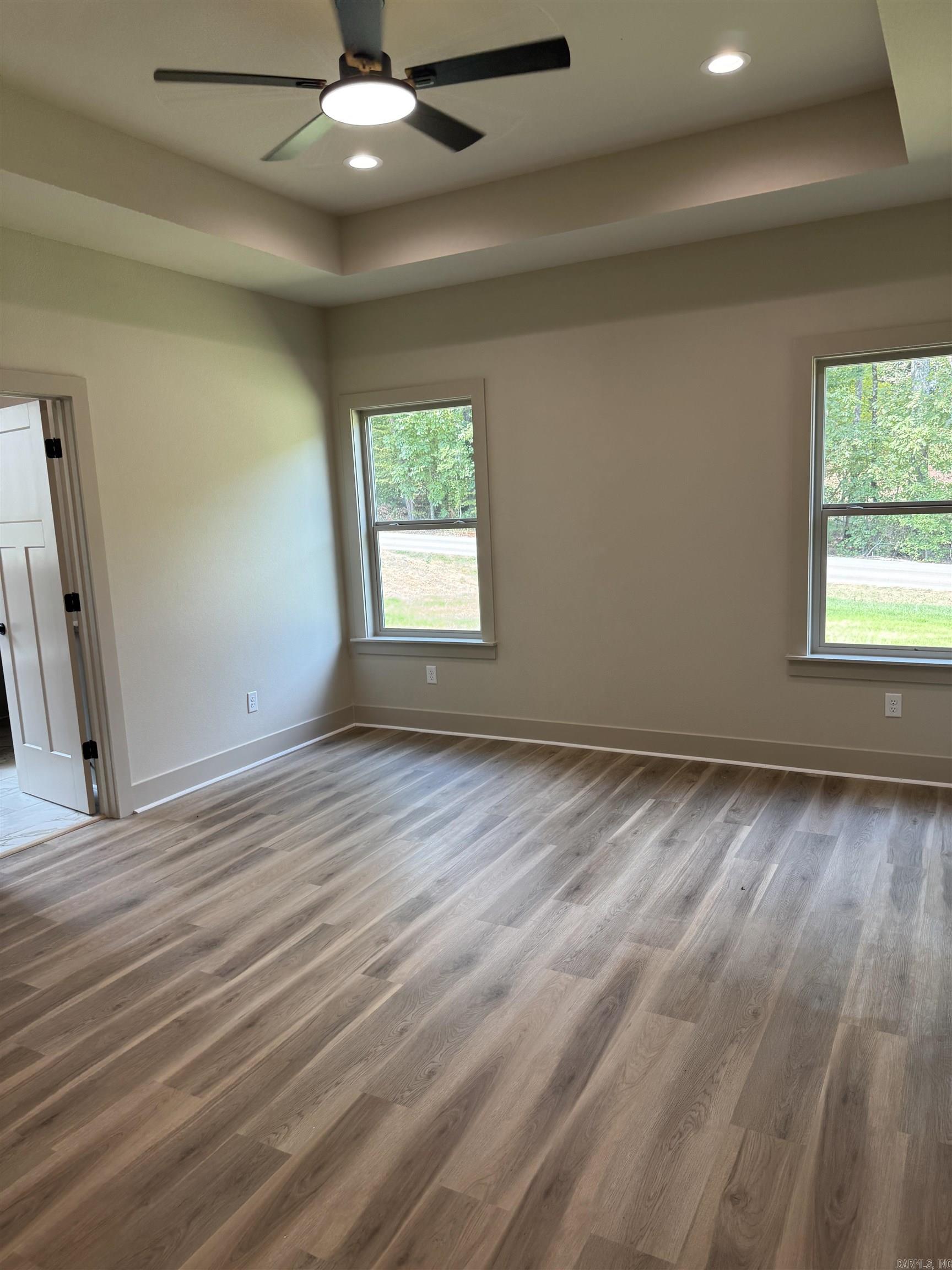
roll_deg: +3.1
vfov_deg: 71.6
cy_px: 635
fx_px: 880
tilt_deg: -8.4
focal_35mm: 24
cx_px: 476
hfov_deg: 56.8
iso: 100
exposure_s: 1/120
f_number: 1.78
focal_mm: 6.76
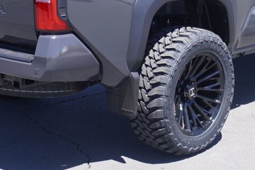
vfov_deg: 15.0
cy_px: 6
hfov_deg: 22.6
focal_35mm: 90
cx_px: 156
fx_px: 637
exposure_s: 1/125
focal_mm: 26
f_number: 6.3
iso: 100
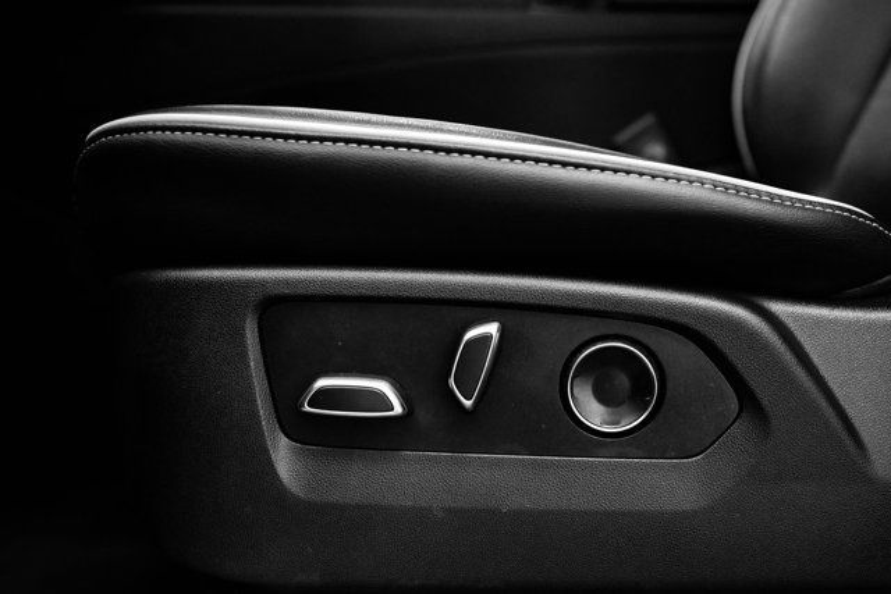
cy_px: 399
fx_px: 1020
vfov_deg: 32.2
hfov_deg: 46.9
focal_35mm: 41
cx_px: 539
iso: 1600
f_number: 2.8
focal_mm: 30
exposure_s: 1/200
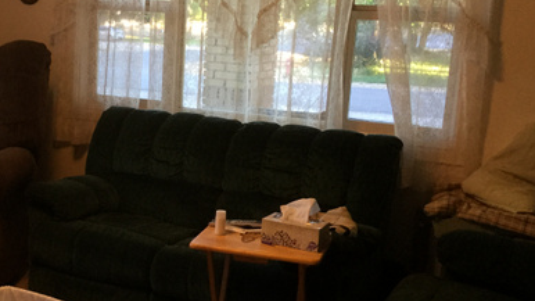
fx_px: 794
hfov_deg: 36.5
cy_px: 180
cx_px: 143
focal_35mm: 56
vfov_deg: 21.4
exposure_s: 1/30
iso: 80
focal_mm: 3.3
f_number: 2.4
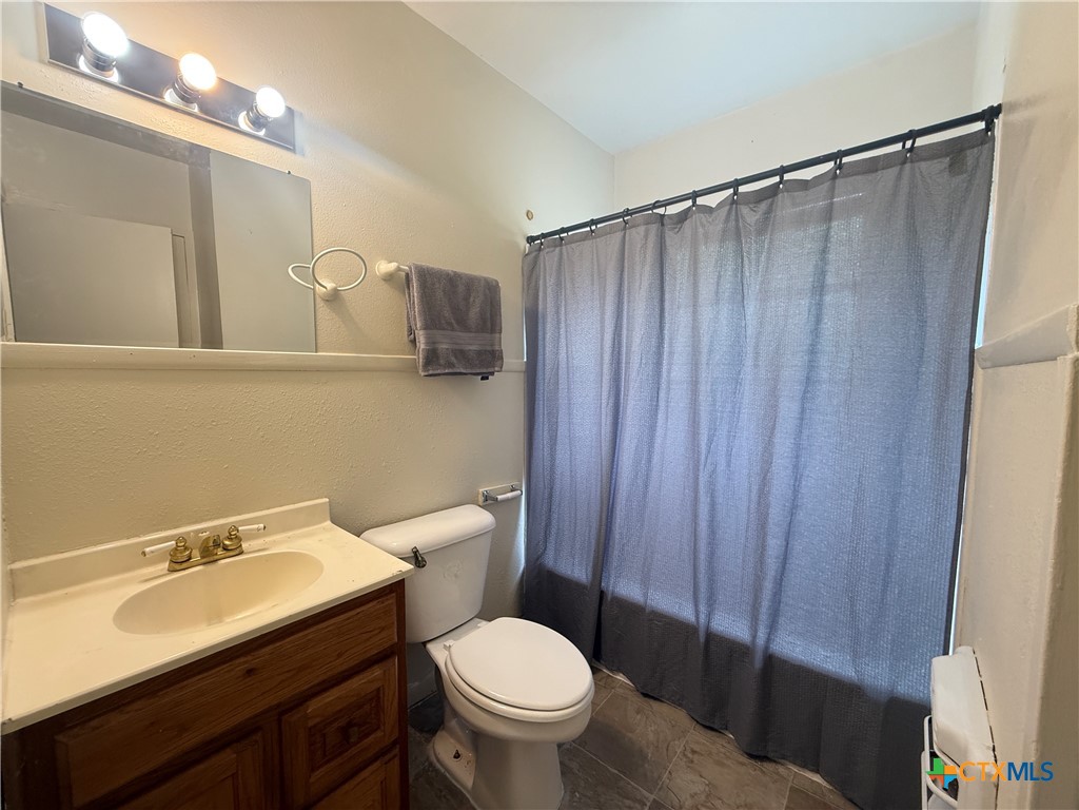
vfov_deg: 85.7
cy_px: 405
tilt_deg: -4.5
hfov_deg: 102.1
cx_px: 540
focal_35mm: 14
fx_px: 436
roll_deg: -0.2
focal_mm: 2.22
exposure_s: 1/120
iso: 250
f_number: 2.2
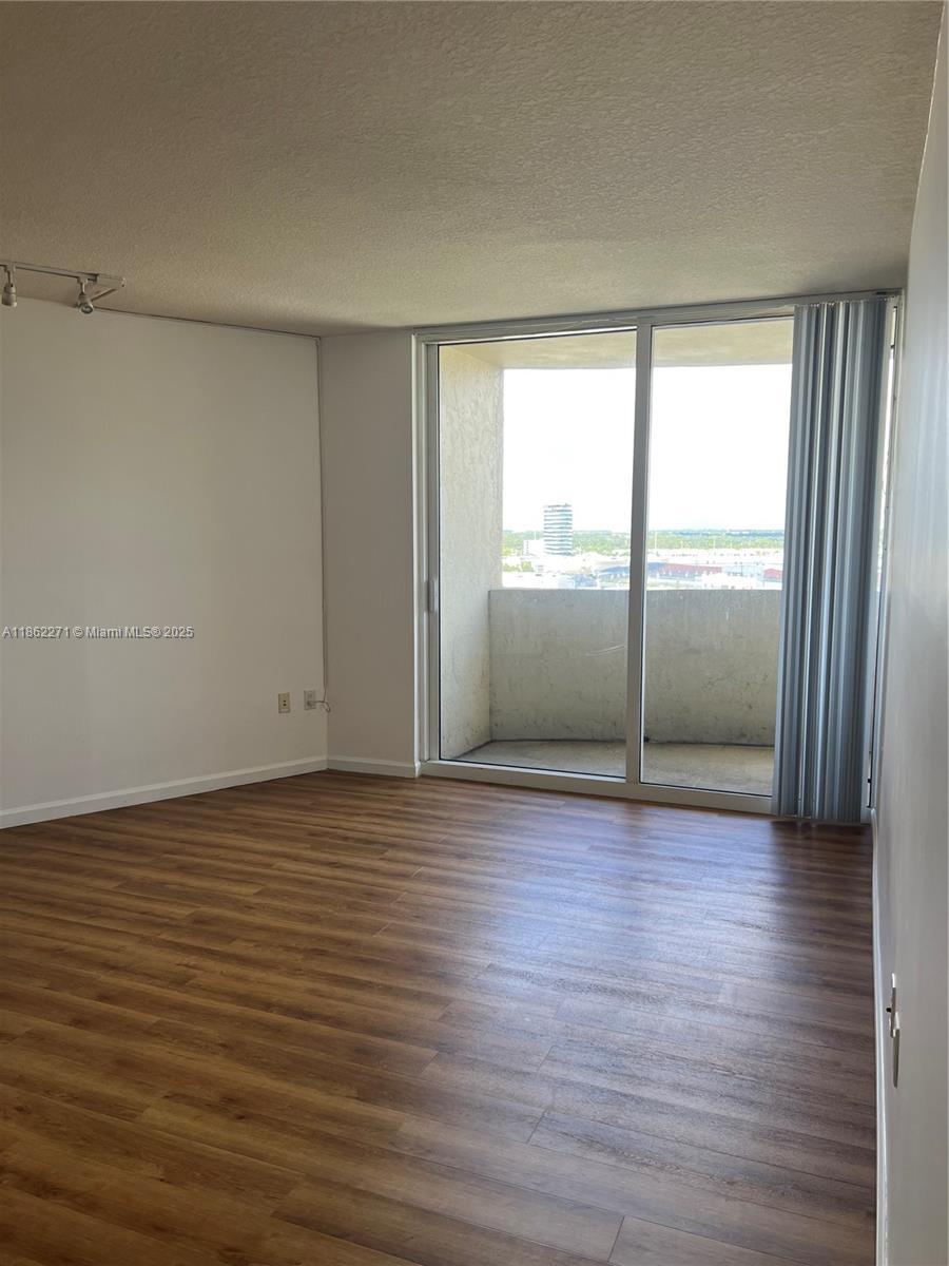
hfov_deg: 53.1
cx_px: 474
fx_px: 950
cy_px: 633
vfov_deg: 67.3
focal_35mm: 26
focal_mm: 5.7
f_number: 1.5
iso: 32
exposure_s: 1/121
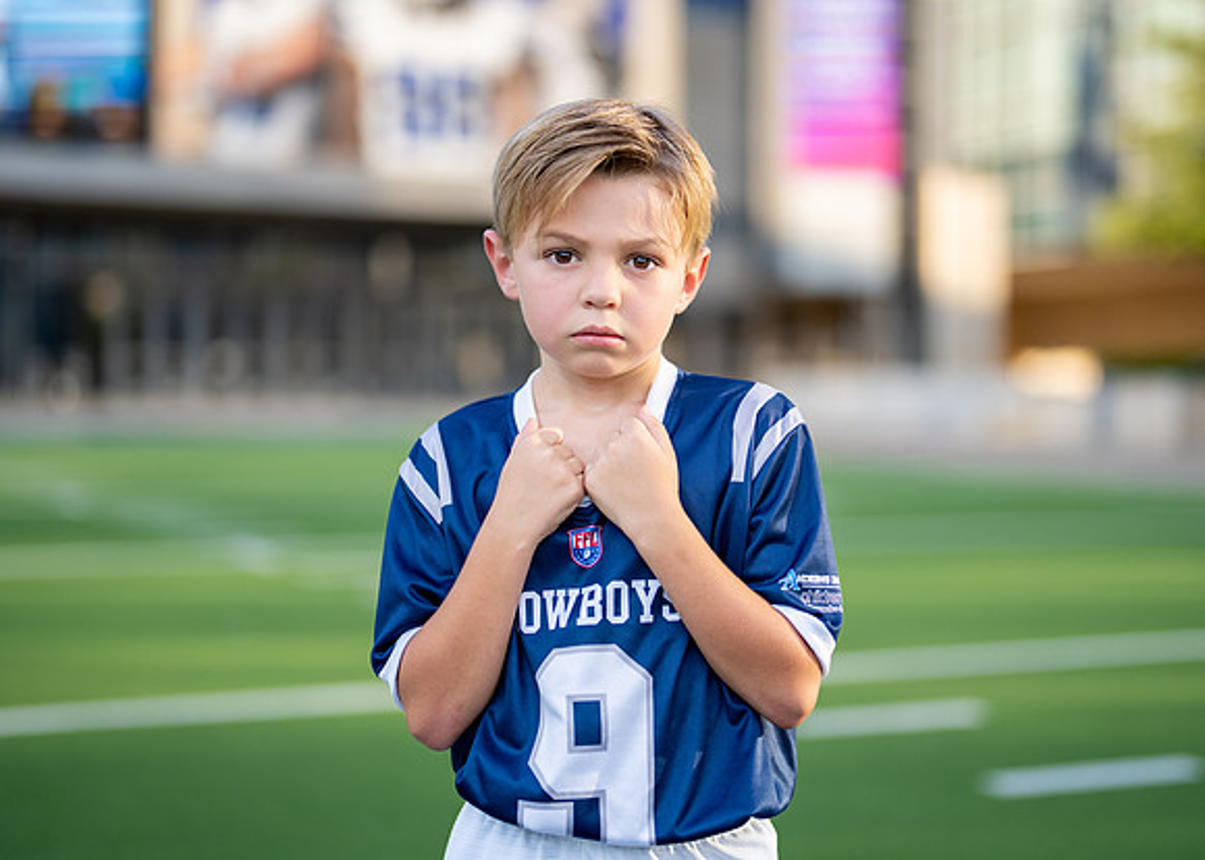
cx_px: 627
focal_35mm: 62
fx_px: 2122
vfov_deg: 22.9
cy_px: 404
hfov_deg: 31.7
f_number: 1.2
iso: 100
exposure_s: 1/2000
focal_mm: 50
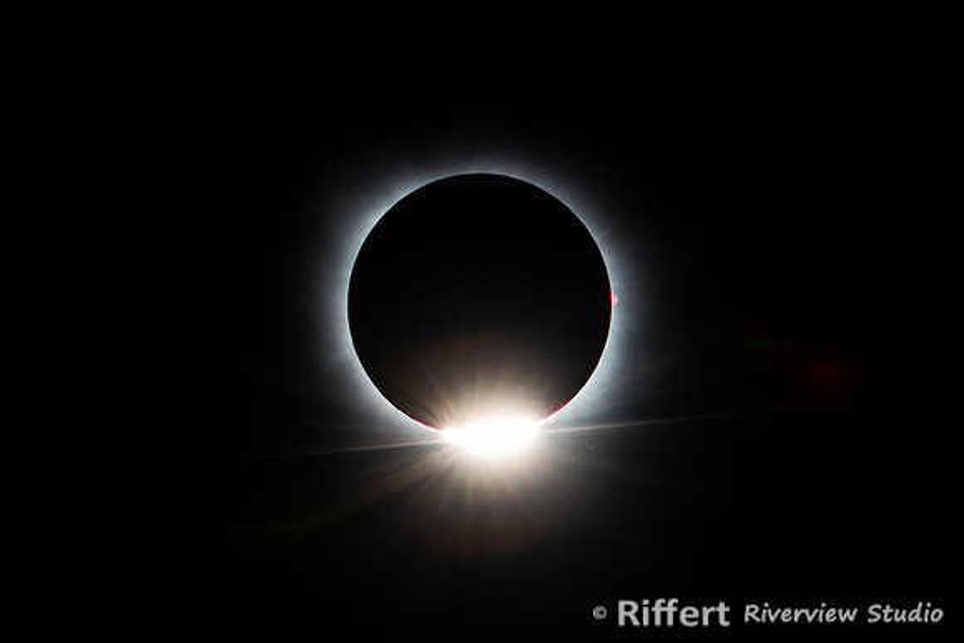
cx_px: 606
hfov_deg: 2.0
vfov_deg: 1.4
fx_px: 26986
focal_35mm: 1008
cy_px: 397
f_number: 11
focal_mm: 400
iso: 400
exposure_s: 1/500
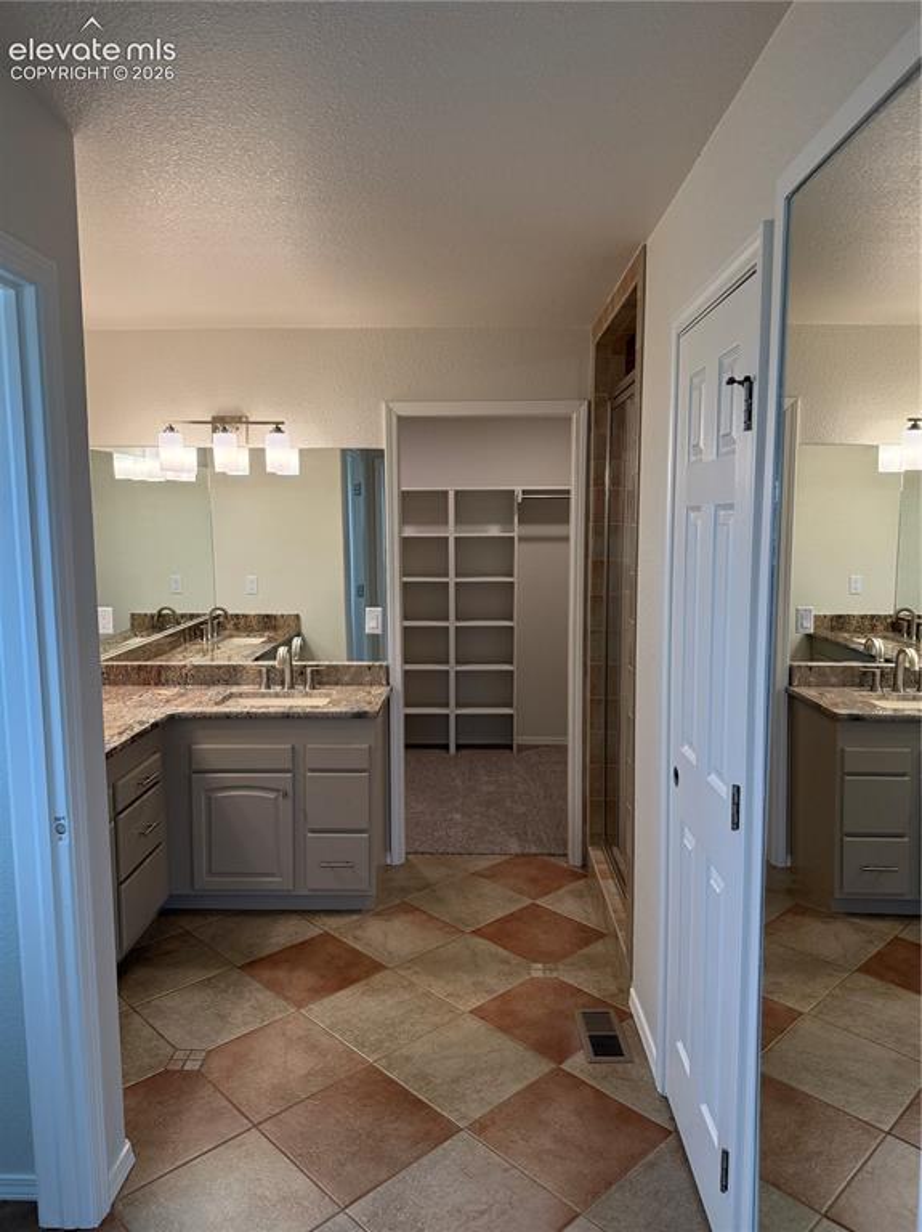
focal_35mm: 24
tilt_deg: -6.1
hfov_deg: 56.8
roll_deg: +0.1
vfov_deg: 71.6
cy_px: 616
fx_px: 853
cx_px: 461
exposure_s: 1/235
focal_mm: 6.76
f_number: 1.78
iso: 200
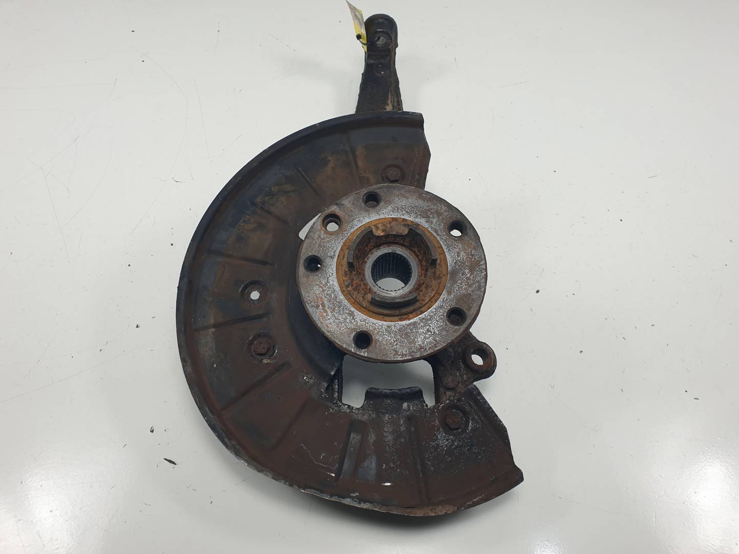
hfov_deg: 67.3
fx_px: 555
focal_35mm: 26
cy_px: 277
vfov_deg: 53.1
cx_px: 370
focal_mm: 4.3
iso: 50
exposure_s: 1/273
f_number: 2.4
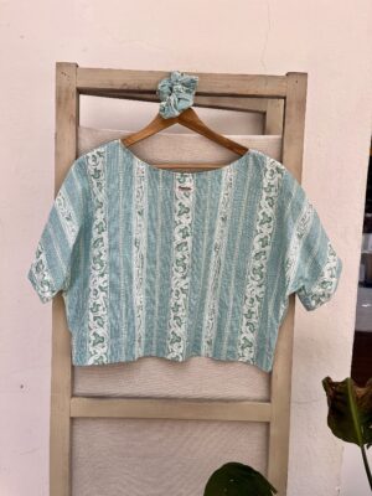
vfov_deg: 67.3
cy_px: 248
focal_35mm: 26
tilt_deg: -7.4
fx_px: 373
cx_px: 186
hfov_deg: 53.1
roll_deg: -0.5
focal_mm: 5.1
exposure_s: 1/631
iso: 50
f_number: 1.6
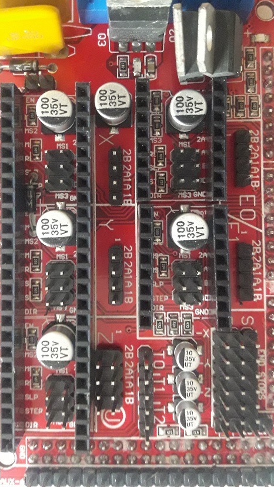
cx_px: 119
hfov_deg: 31.2
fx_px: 491
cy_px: 207
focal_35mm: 38
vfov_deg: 52.6
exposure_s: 1/20
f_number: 1.9
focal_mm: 3.7
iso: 500
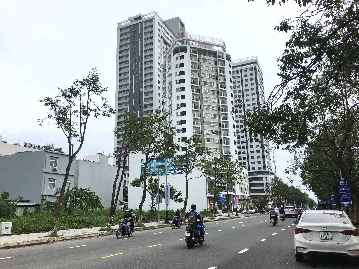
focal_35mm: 29
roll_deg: +0.8
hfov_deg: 61.7
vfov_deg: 48.2
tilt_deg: +15.3
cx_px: 180
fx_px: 301
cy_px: 134
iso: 25
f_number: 2.2
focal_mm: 4.15
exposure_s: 1/1748
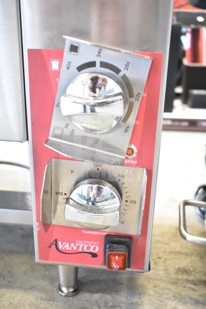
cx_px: 103
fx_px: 309
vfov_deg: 53.1
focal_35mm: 36
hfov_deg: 36.9
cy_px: 154
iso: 3600
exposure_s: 1/40
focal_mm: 24
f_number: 3.8
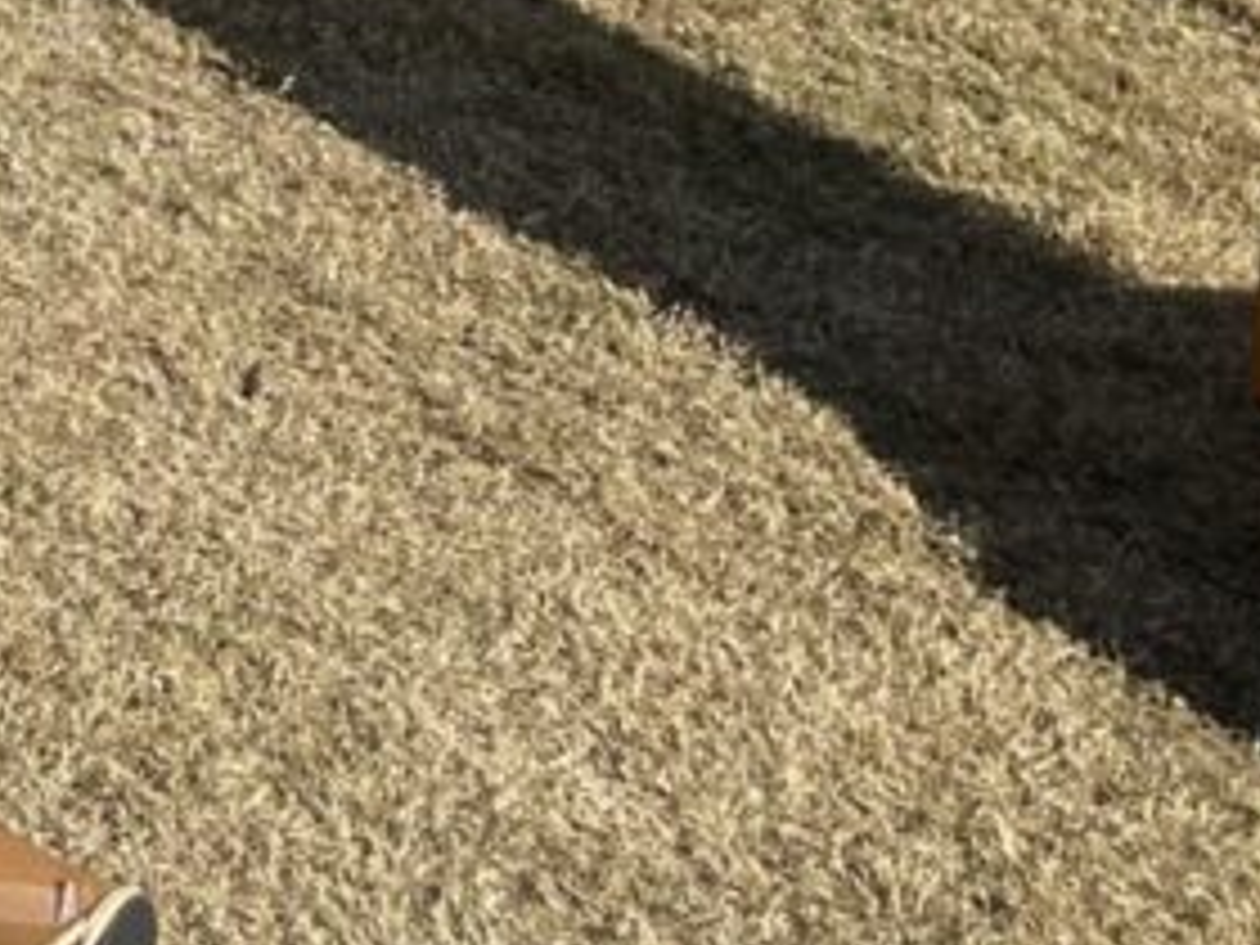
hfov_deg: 15.0
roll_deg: -2.2
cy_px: -1202
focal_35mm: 119
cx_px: -765
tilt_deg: -7.9
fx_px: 4332
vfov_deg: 10.9
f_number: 1.6
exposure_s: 1/3509
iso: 32
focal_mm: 4.2
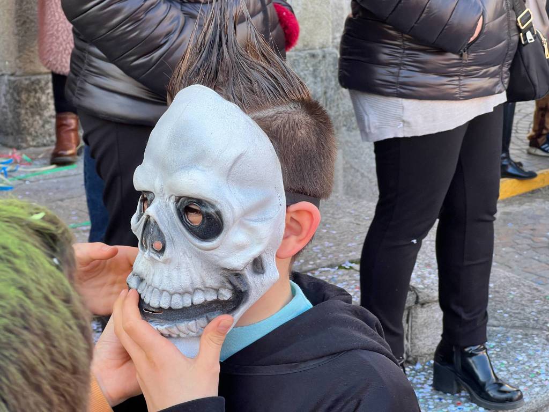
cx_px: 274
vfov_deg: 19.1
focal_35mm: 77
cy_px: 206
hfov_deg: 25.3
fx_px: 1221
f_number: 2.8
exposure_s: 1/99
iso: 80
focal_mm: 9
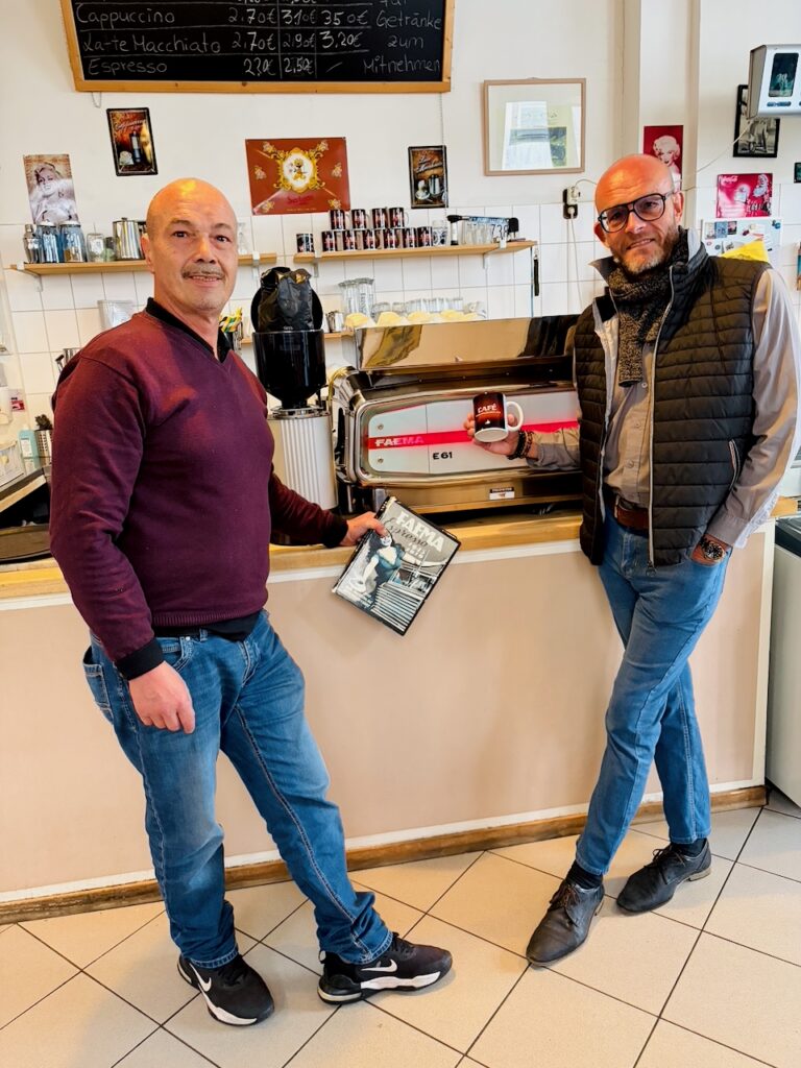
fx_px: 802
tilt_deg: -14.4
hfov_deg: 53.1
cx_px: 400
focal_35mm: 26
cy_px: 534
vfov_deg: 67.3
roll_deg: +3.3
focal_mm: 5.96
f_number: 1.6
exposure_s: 1/50
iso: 400
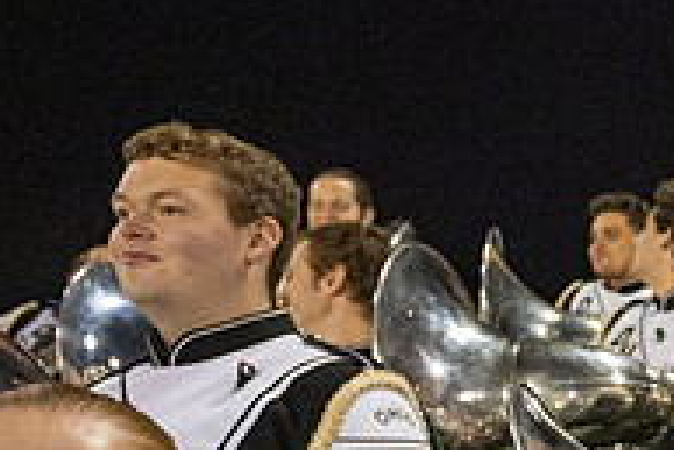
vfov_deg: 18.5
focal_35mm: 72
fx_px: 1349
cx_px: 1009
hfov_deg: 22.8
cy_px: 445
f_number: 4
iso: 3200
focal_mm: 24
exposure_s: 1/500
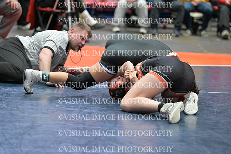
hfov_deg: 15.8
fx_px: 834
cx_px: 116
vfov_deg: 10.6
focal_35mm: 130
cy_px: 77
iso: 6400
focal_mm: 130
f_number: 2.8
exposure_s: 1/800
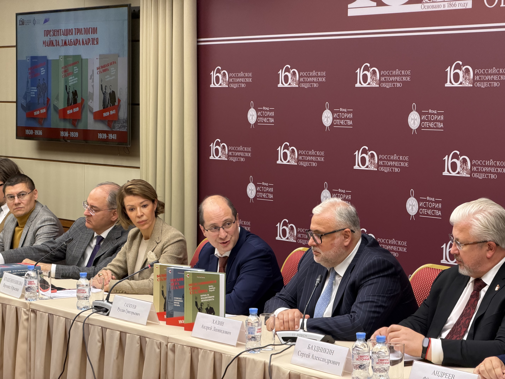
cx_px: 252
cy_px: 190
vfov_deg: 14.8
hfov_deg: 19.6
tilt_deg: -4.0
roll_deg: -0.3
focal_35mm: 100
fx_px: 1459
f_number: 2.8
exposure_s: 1/100
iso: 250
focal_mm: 16.89
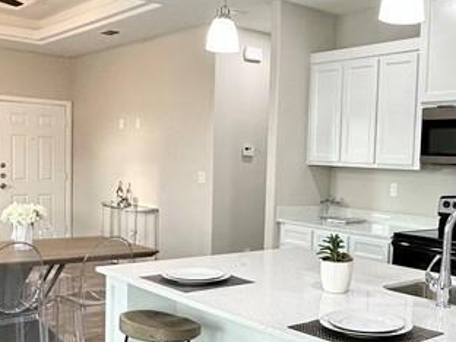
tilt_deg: -5.3
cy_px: 206
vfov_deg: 31.4
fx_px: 606
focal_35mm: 46
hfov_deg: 40.8
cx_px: 297
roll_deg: -2.1
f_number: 2.2
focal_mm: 2.22
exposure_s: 1/120
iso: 200
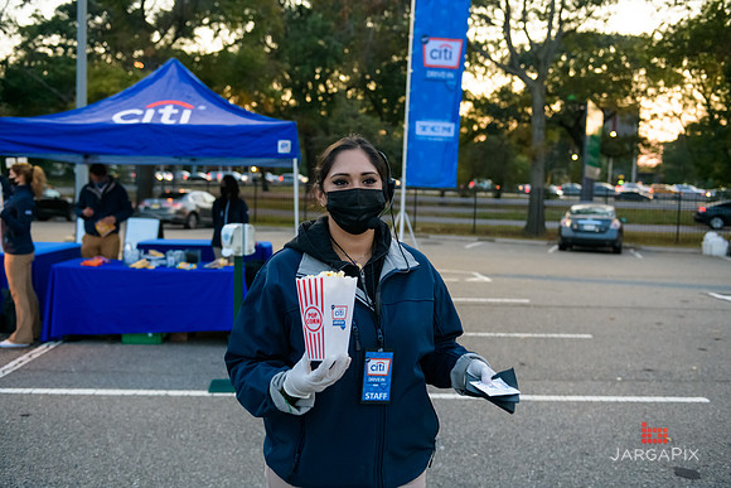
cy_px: 244
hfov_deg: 54.4
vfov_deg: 37.9
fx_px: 711
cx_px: 366
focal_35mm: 35
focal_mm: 35
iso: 1600
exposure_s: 1/125
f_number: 3.2
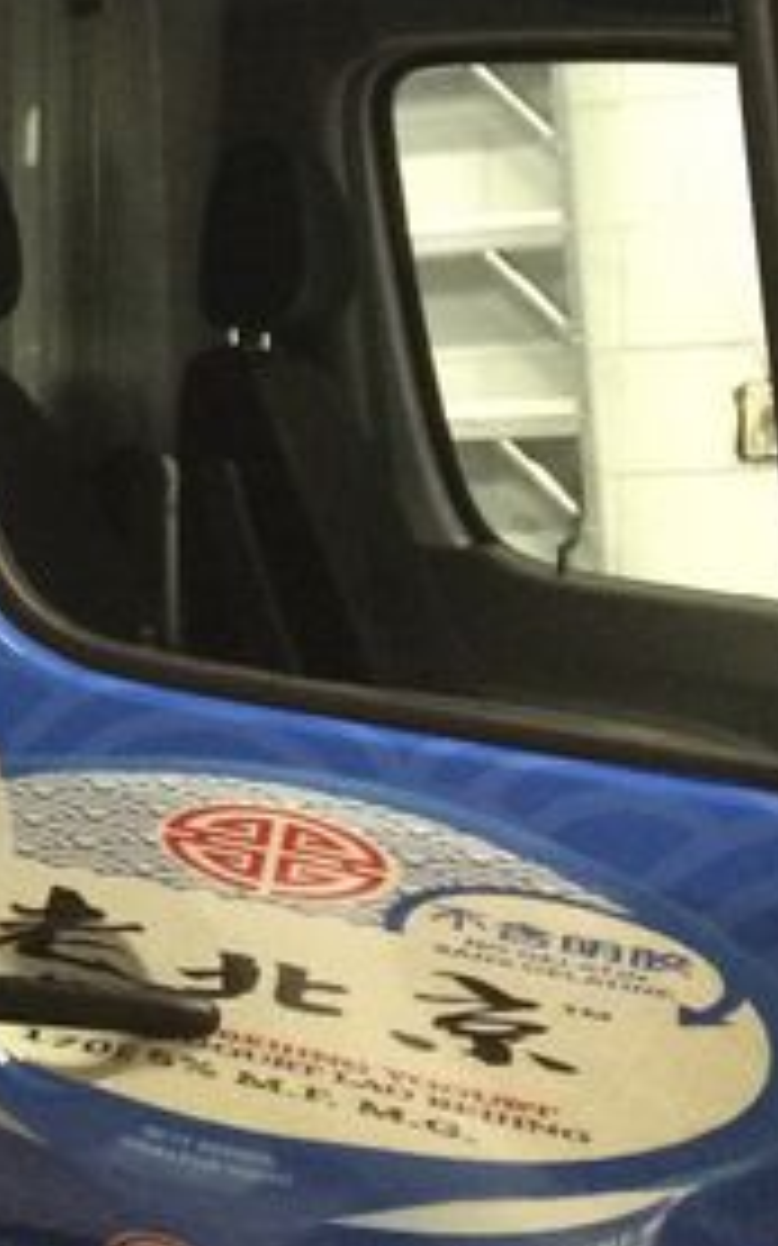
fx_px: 3123
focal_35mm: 92
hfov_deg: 12.1
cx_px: -917
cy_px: 688
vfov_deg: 22.6
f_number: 2.2
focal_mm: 4.12
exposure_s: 1/20
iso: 320
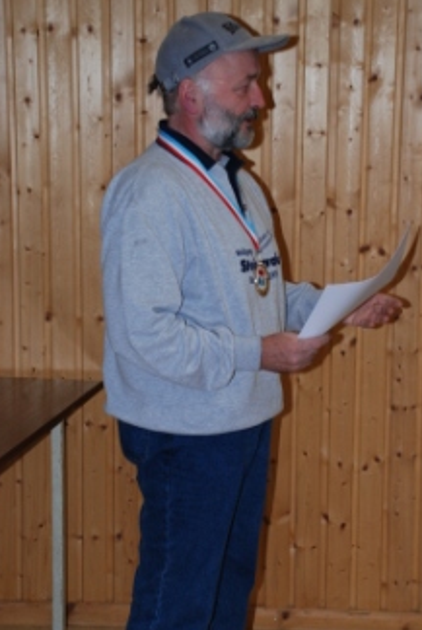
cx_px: 231
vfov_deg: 24.4
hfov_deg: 16.5
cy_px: 354
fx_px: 1455
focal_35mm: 83
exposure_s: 1/60
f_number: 4.5
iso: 400
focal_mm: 40
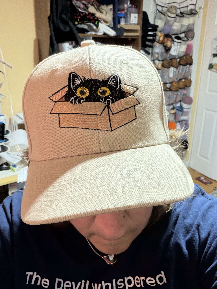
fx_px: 251
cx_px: 108
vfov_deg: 60.0
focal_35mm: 30
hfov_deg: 46.8
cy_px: 144
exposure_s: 1/60
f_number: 1.9
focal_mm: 2.71
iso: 160
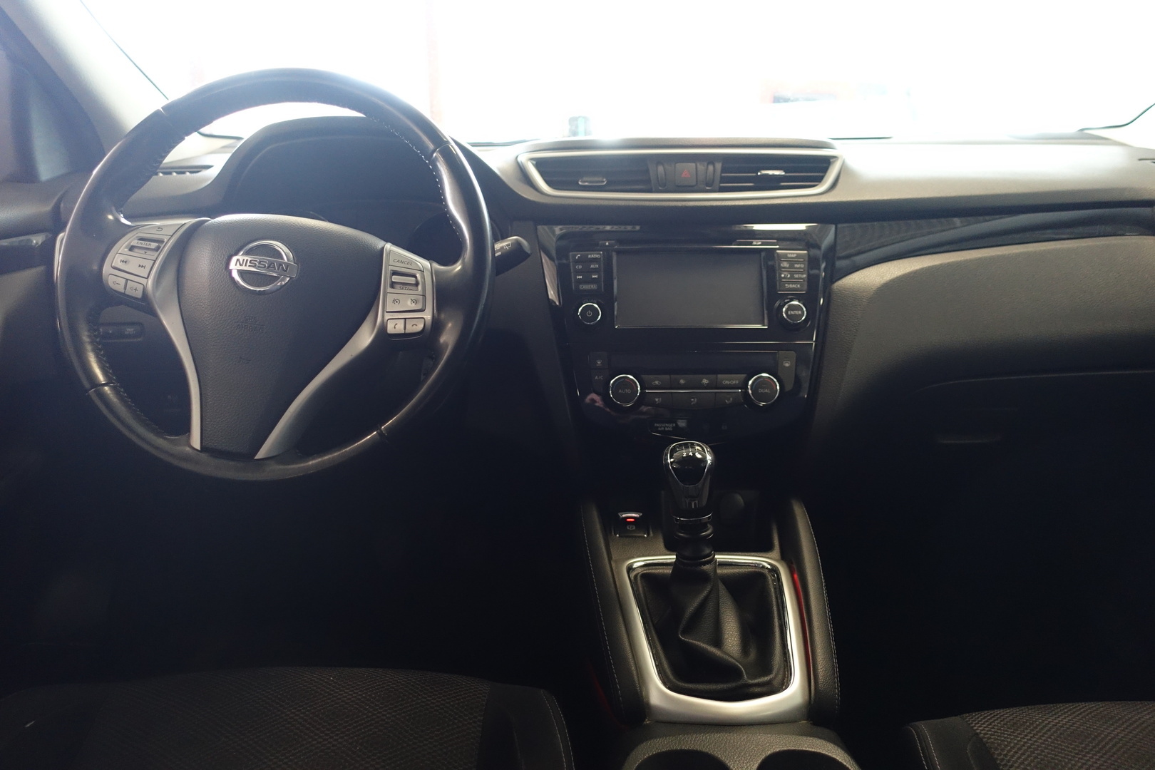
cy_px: 385
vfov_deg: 53.1
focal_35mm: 24
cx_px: 578
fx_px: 770
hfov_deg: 73.7
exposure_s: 1/20
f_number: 1.8
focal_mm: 8.8
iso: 800
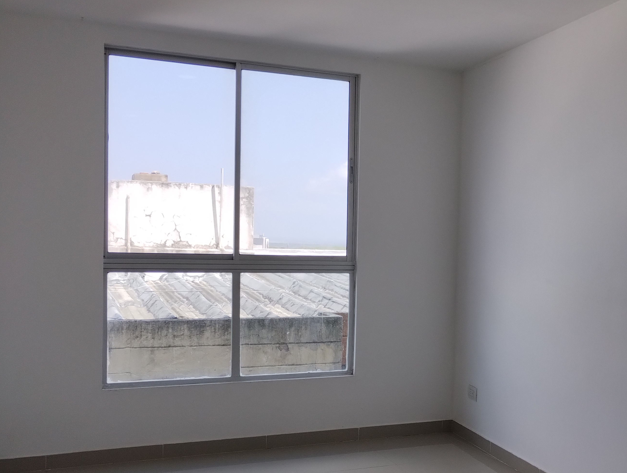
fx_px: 798
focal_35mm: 44
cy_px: 275
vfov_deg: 32.9
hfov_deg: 42.3
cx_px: 421
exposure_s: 1/306
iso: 100
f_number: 1.8
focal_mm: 4.27
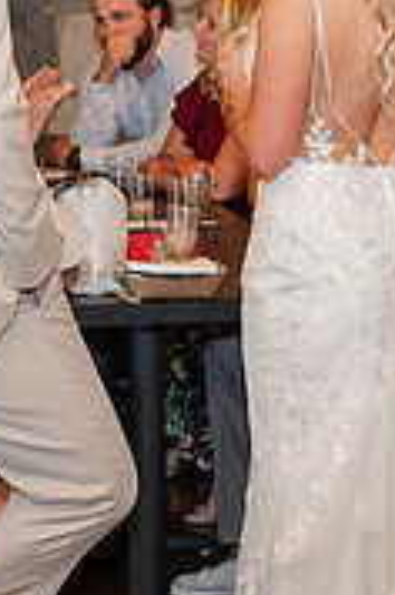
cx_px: 165
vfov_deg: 15.4
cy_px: 267
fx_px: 2197
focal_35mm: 133
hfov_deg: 10.3
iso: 1000
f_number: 3.2
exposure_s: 1/200
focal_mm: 35
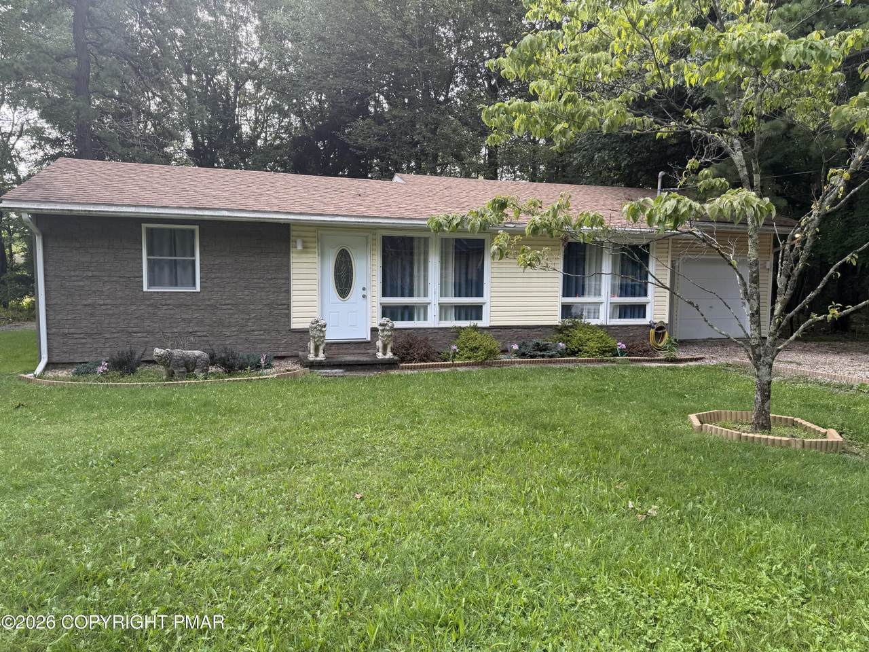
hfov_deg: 71.6
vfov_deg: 56.8
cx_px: 434
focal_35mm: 24
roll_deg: -2.3
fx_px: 602
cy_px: 326
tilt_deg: -3.0
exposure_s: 1/453
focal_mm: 6.76
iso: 80
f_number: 1.78
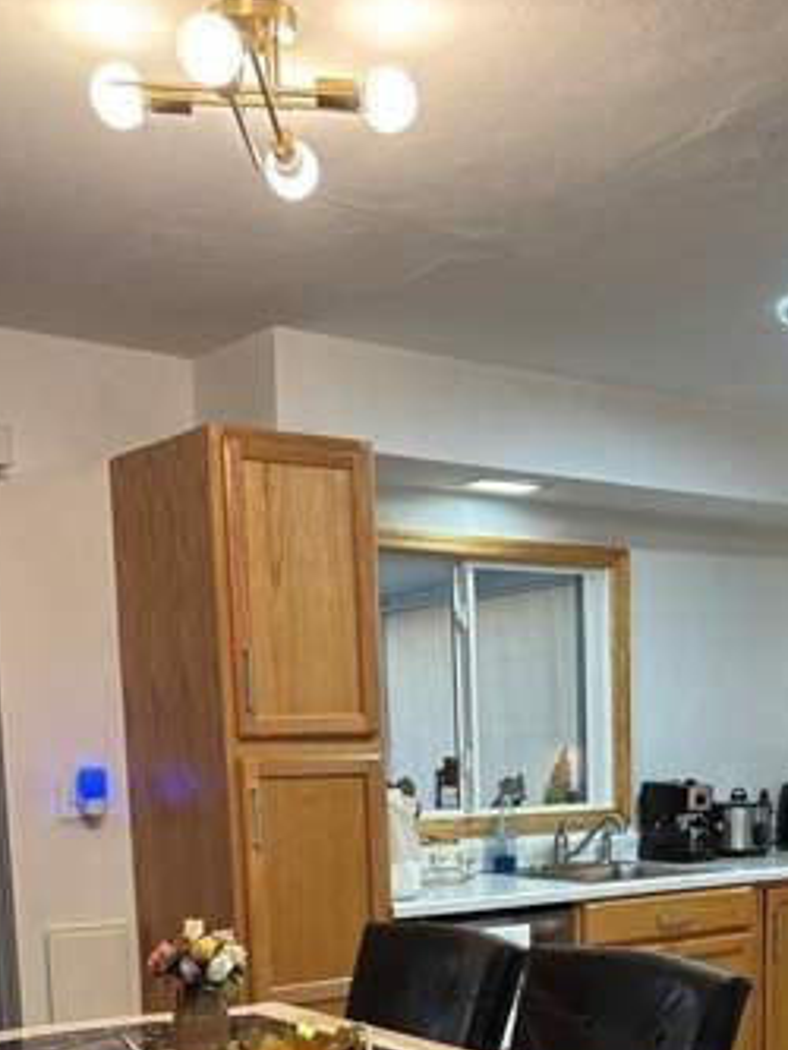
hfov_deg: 28.8
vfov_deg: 35.9
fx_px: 1517
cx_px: 555
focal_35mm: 50
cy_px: 940
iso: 200
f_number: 1.6
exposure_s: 1/60
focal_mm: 5.96
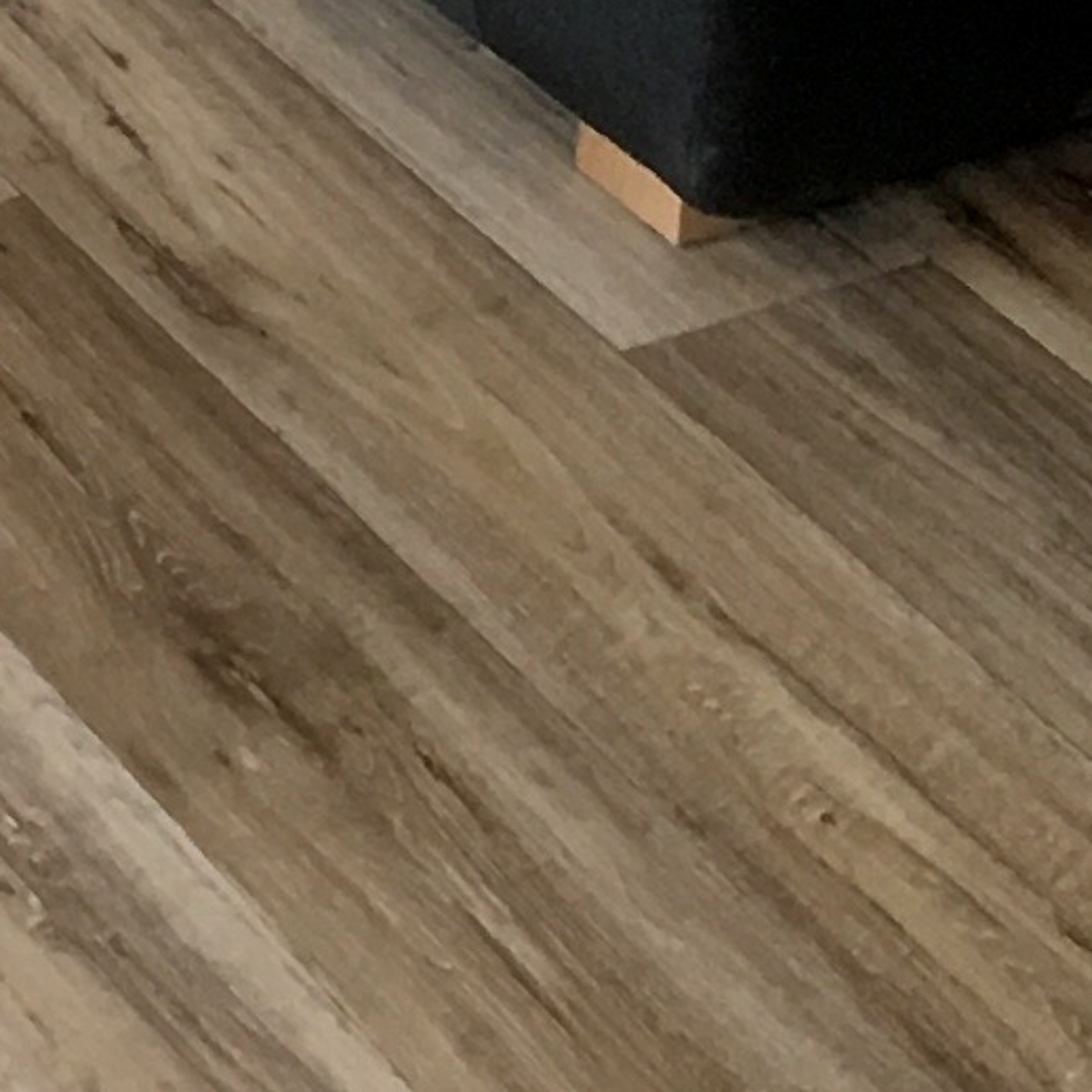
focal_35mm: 199
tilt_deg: -8.9
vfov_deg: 7.8
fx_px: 7102
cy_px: -2016
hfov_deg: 8.3
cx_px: -1237
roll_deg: -1.2
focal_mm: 4.15
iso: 32
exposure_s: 1/33
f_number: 2.2
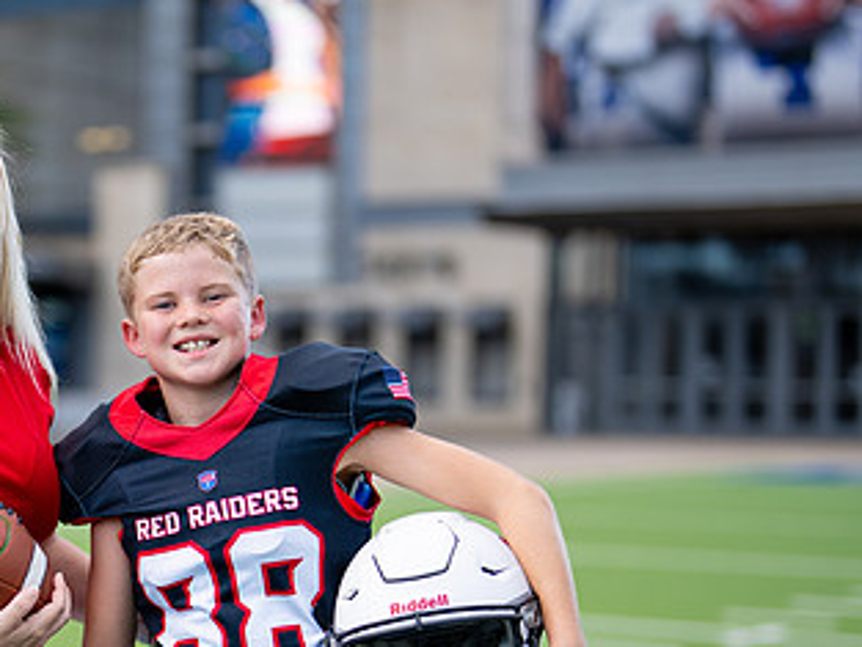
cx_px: 139
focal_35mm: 104
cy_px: 528
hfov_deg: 18.7
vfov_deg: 14.2
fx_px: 2591
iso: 100
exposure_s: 1/1600
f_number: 1.2
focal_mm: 50
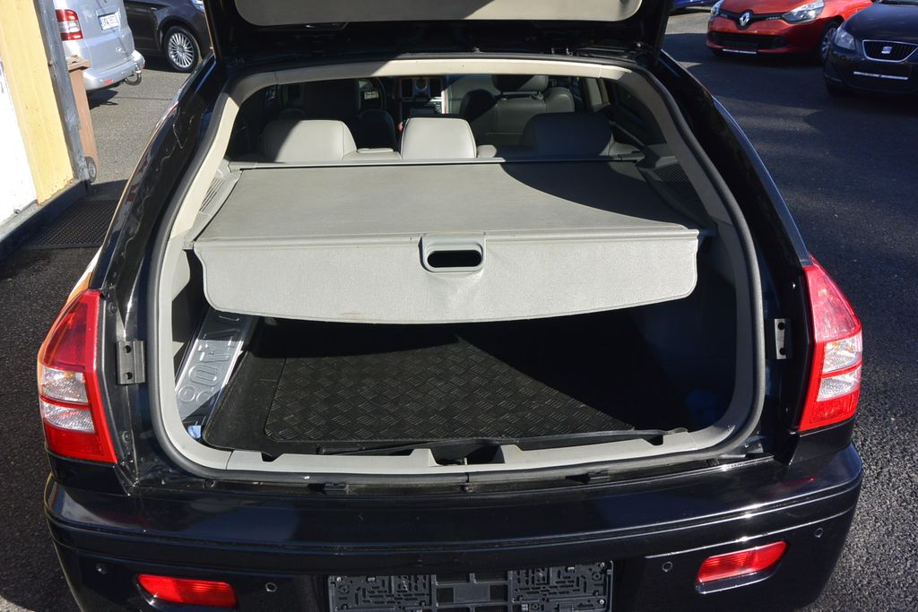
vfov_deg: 45.0
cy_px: 306
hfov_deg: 63.7
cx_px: 459
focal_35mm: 29
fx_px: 740
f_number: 4.5
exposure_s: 1/640
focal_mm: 11
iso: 160
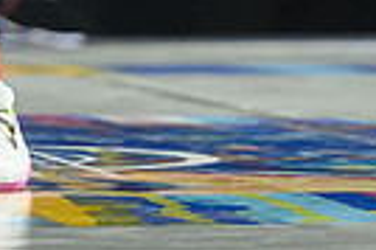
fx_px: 5988
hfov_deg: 3.6
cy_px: -355
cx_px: -246
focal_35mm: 574
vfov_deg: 2.4
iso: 4000
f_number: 2.8
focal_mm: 115
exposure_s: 1/800
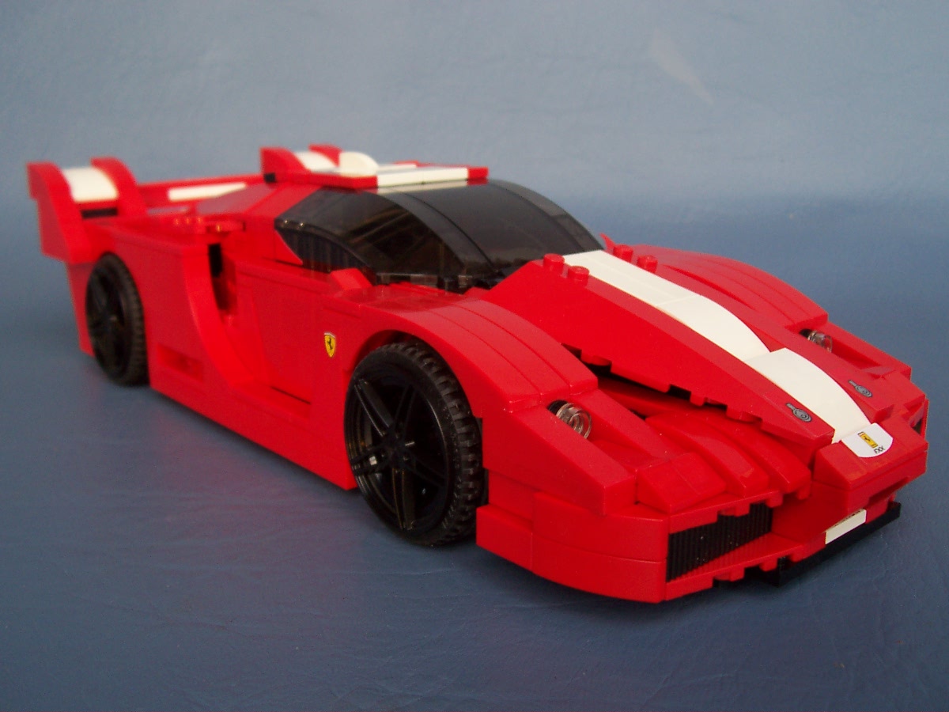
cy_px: 356
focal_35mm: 37
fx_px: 1014
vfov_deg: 38.7
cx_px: 474
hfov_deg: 50.1
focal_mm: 5.6
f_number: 2.8
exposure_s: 1/45
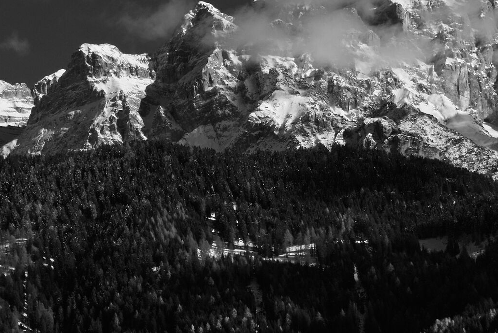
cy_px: 56
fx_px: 2661
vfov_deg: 7.2
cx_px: 416
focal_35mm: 192
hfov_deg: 10.7
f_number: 9
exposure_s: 1/400
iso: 100
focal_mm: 55
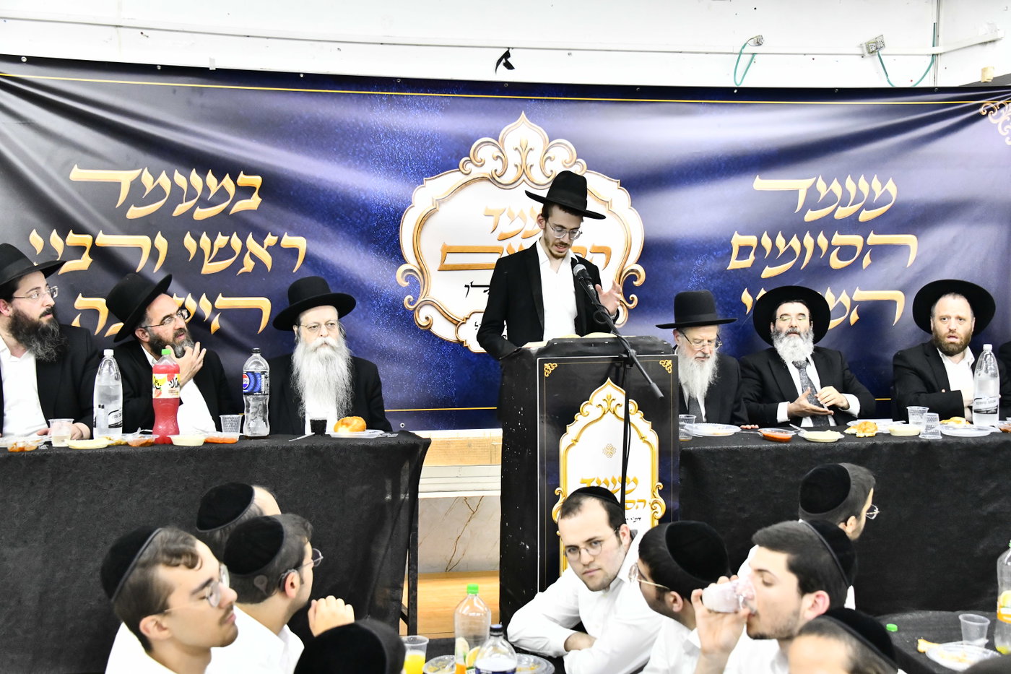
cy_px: 337
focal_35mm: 48
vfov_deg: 28.1
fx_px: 1348
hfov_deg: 41.1
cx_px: 506
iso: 4000
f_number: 5.6
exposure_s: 1/125
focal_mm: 48
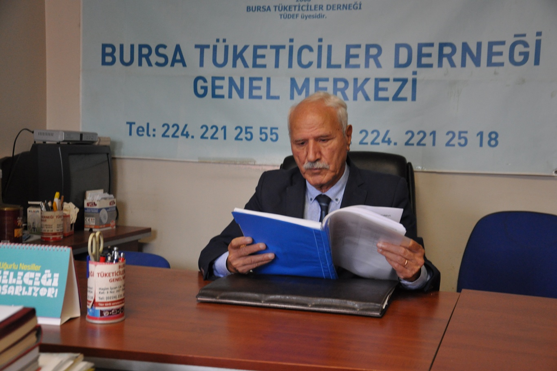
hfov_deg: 41.1
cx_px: 278
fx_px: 742
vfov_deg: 28.1
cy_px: 186
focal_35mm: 48
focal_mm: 32
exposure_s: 1/30
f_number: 4.2
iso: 1250
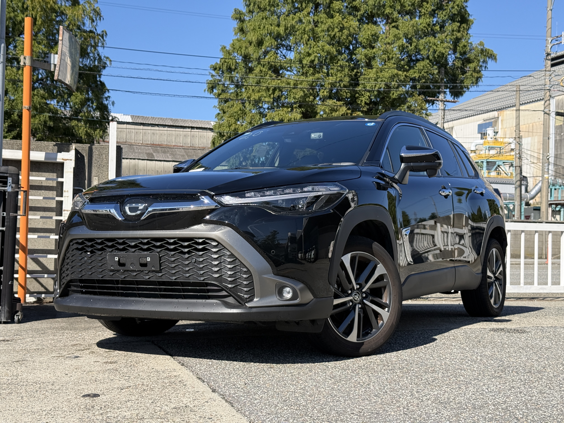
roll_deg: -1.5
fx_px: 782
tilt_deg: +1.5
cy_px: 212
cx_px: 282
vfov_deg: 30.3
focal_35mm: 48
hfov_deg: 39.7
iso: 80
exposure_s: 1/3378
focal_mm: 6.76
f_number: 1.78
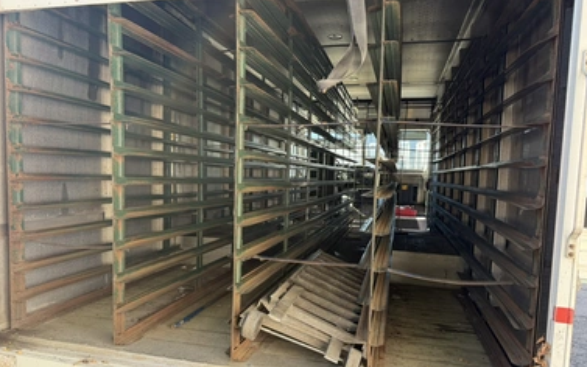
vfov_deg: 45.9
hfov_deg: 68.3
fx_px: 432
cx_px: 277
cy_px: 215
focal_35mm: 27
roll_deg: +0.3
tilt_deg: -2.2
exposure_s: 1/419
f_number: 1.78
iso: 100
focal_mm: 6.76
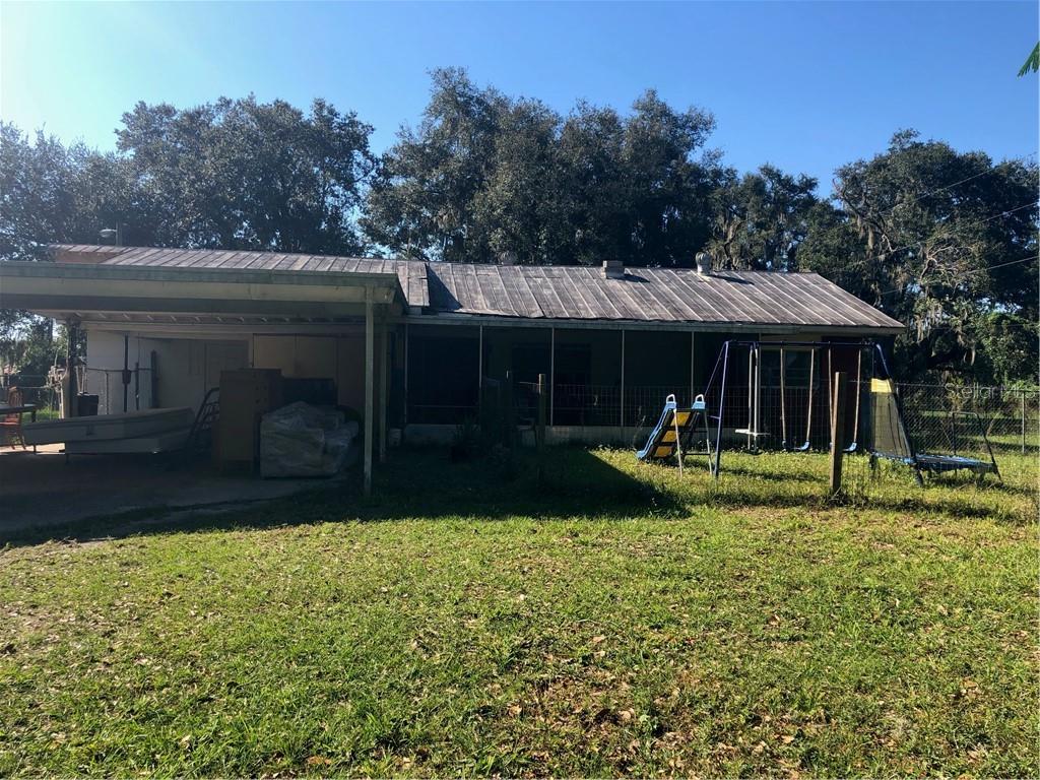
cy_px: 390
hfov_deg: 63.4
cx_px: 520
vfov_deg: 49.7
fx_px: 841
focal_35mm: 28
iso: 20
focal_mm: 3.99
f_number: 1.8
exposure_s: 1/941
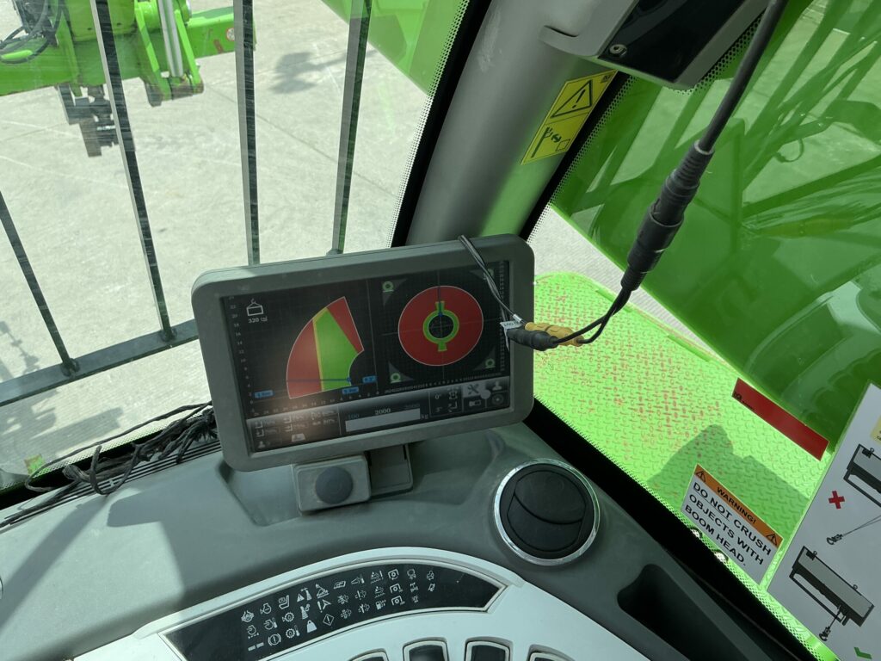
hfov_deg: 63.4
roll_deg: -1.4
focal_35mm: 28
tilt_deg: -38.8
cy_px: 330
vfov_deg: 49.7
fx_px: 713
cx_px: 440
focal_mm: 3
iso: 25
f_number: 1.8
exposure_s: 1/759
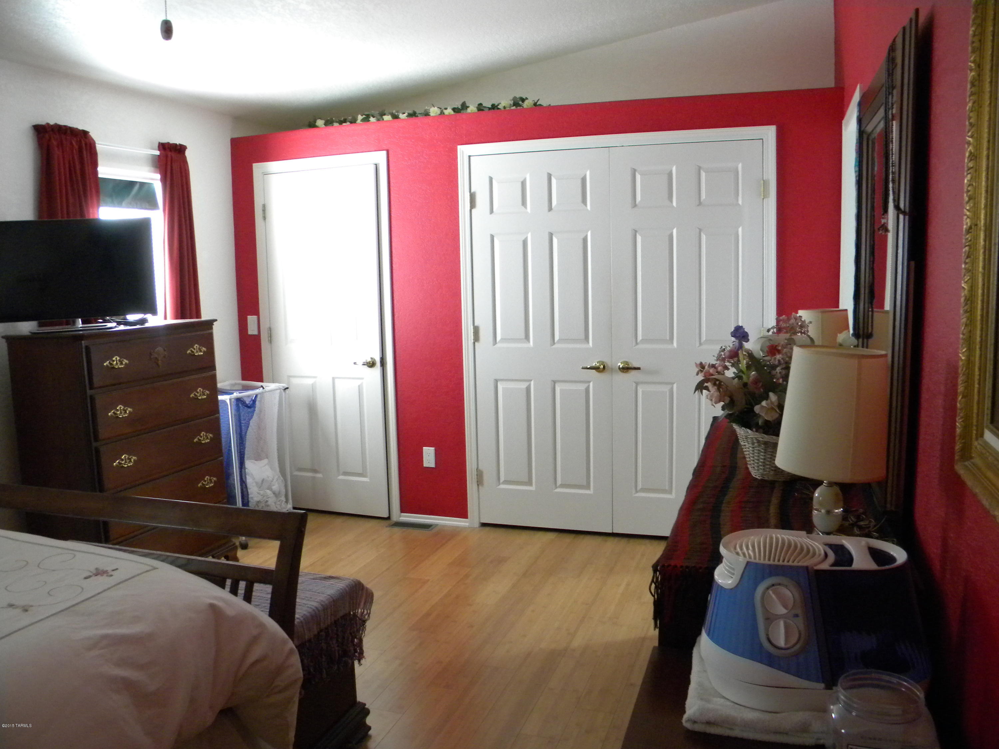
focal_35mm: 28
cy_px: 374
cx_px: 500
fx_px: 808
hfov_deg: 63.4
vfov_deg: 49.7
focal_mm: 5
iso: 400
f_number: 3.5
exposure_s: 1/26.6
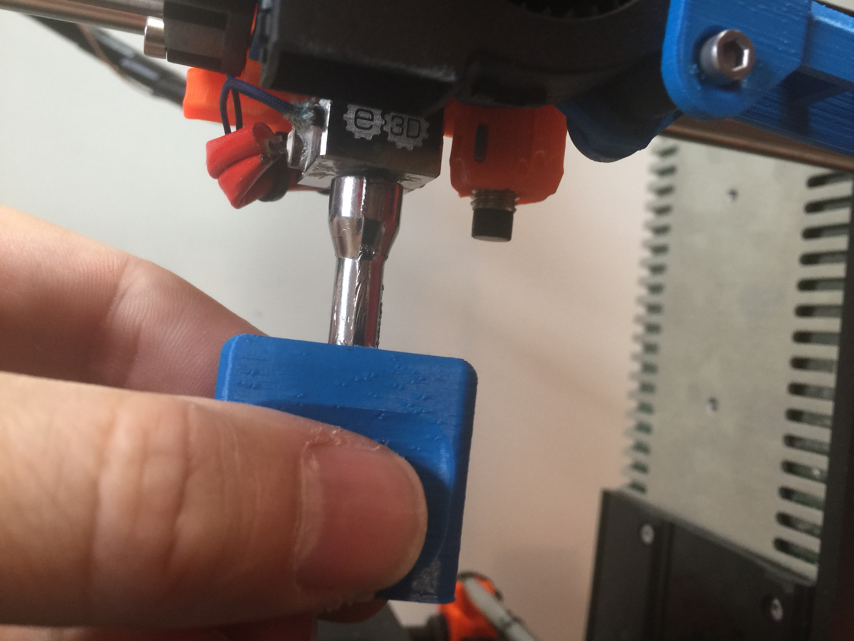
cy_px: 320
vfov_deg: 48.2
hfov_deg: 61.7
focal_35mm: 29
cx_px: 427
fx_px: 715
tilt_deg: +0.6
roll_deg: -6.4
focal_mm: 4.15
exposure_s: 1/17
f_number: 2.2
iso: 64
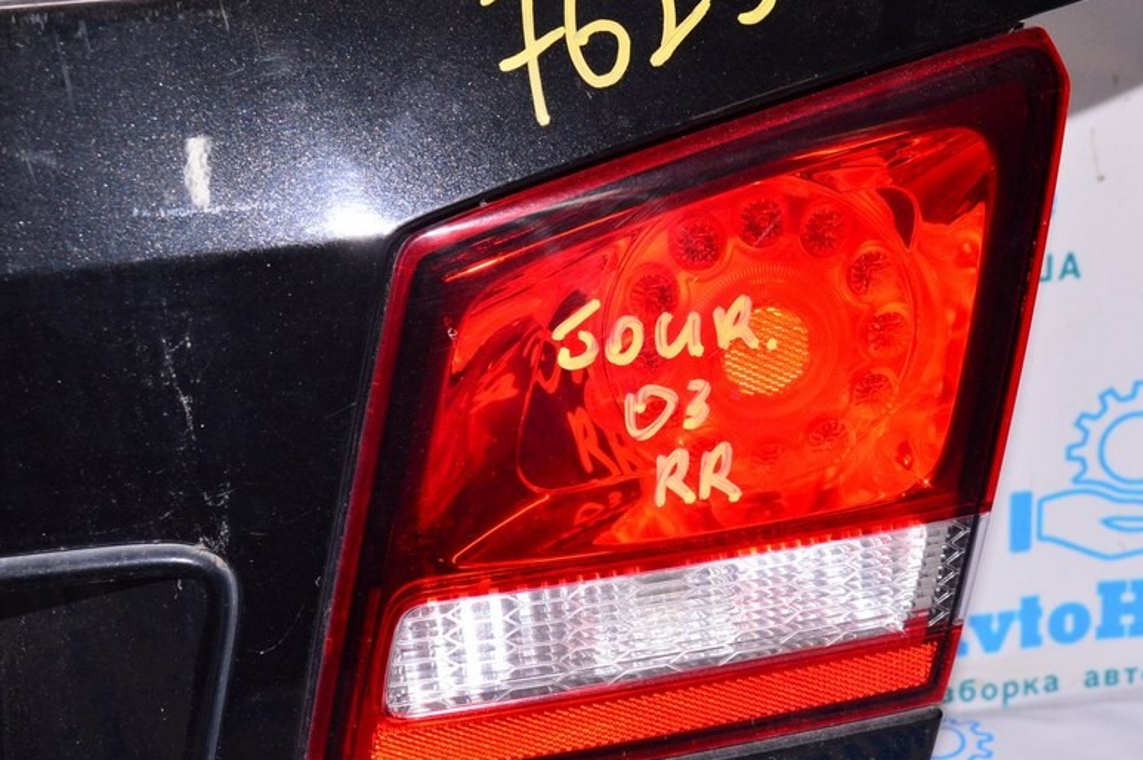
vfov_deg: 27.1
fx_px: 1575
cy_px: 458
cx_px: 633
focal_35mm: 50
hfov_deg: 39.8
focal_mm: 25
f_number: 8
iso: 1600
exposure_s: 1/160
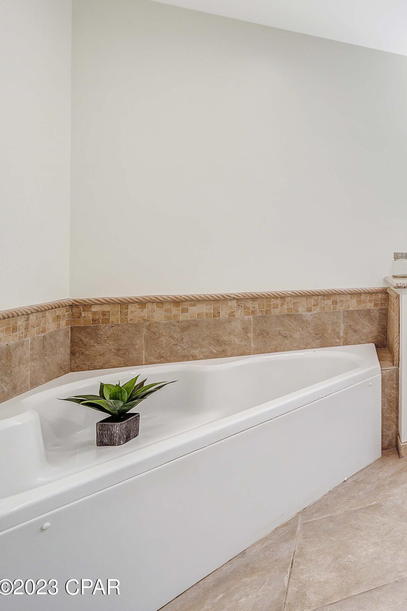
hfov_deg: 34.5
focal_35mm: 22
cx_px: 555
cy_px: 248
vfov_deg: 77.8
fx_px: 373
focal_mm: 12
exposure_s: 1/8
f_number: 5.6
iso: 100
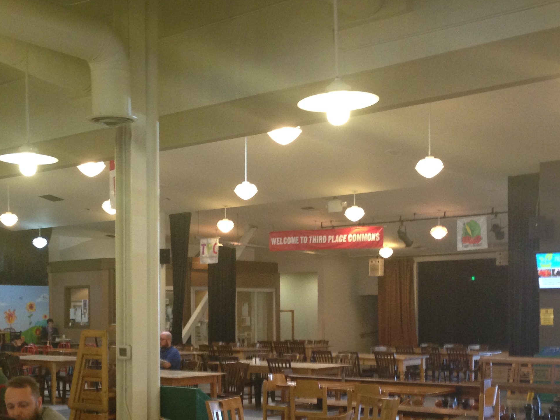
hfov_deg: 34.3
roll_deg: +0.3
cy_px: 324
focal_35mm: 56
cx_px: 235
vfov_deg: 25.7
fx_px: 906
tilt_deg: -0.9
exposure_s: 1/20
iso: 200
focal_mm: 4.12
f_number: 2.4
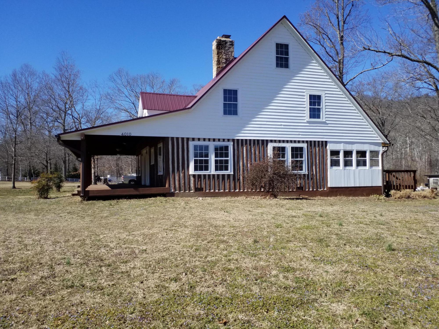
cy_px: 164
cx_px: 220
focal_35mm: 27
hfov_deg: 65.3
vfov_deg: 51.4
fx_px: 342
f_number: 1.9
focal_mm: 3.6
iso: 40
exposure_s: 1/1052
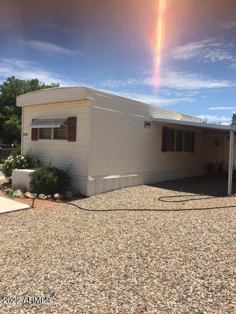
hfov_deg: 48.2
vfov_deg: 61.7
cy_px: 157
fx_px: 264
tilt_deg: -0.9
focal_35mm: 29
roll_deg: -2.1
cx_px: 118
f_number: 2.2
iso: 25
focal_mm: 4.15
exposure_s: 1/1972
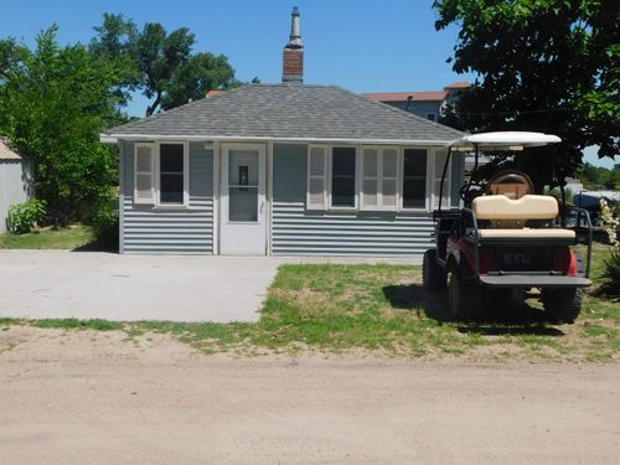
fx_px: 645
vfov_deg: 39.7
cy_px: 232
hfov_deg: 51.4
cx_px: 310
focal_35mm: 36
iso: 125
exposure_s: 1/500
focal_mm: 6.3
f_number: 7
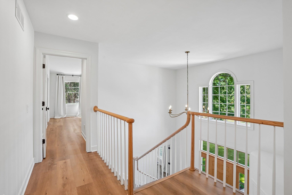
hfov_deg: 96.7
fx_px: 130
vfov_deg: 73.7
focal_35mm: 16
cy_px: 98
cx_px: 146
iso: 400
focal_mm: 16
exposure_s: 1/30
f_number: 8
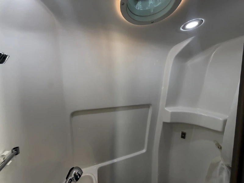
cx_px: 122
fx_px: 99
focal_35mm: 14
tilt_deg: -4.6
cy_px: 92
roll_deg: +0.8
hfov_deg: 102.1
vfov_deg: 85.7
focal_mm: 2.22
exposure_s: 1/111
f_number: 2.2
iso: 320
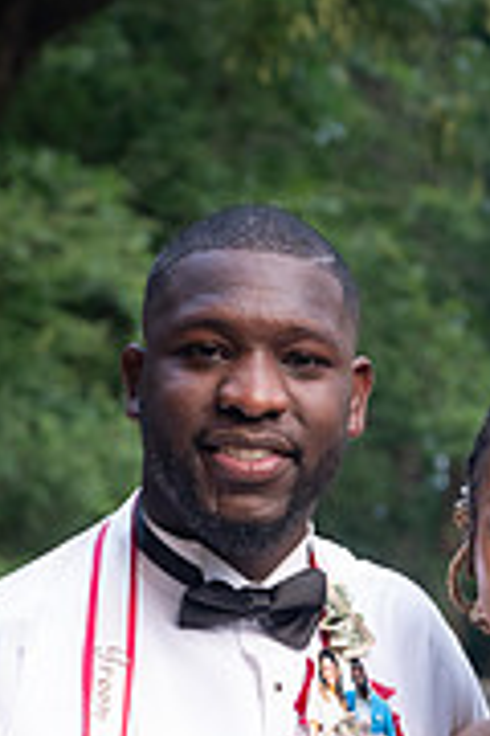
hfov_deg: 8.3
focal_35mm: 165
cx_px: 398
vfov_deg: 12.2
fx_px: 3368
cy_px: 879
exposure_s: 1/250
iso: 2000
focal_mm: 66
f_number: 5.6
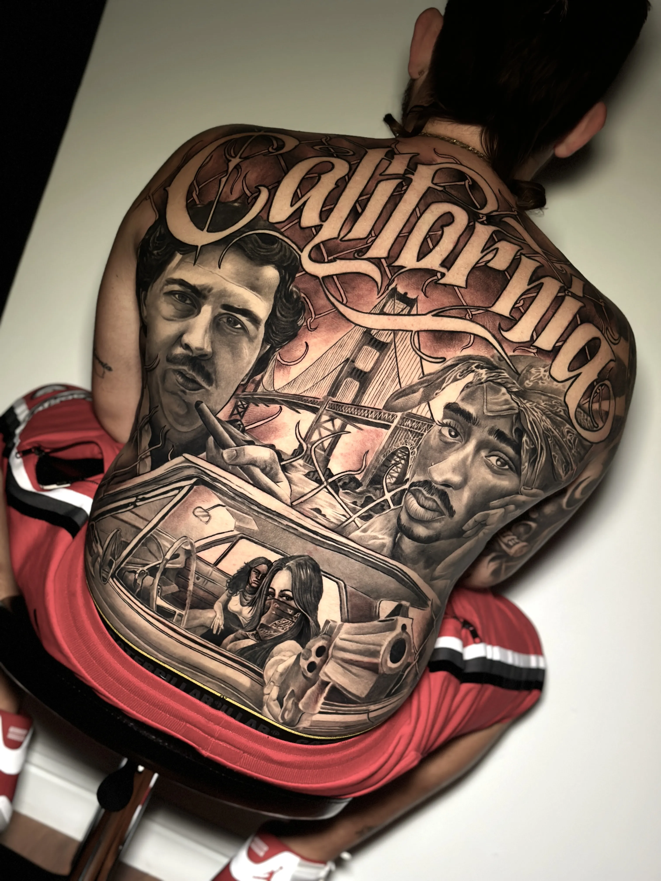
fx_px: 1222
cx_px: 330
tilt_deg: -15.8
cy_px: 440
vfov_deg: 39.7
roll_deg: -26.1
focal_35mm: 48
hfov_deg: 30.3
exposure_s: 1/60
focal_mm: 6.86
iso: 200
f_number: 1.78
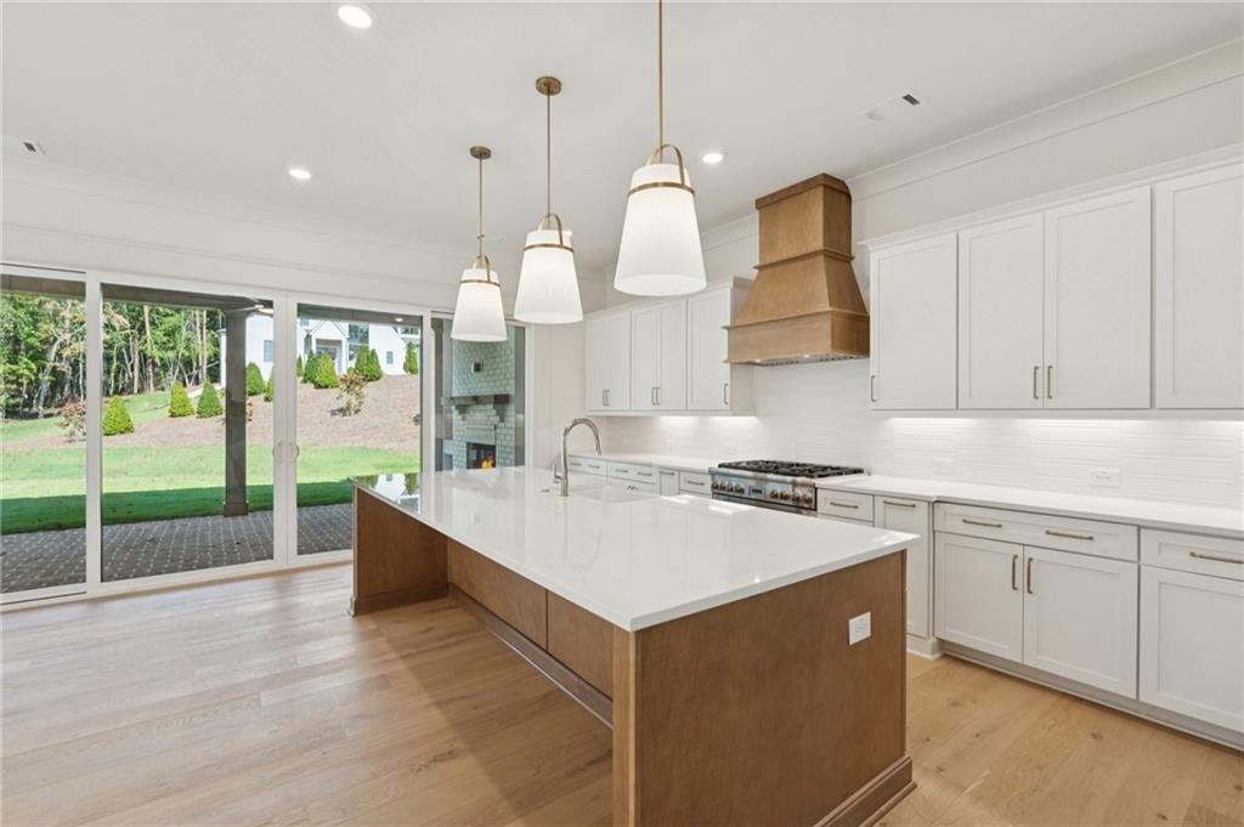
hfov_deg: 96.8
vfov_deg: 73.7
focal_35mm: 16
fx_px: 552
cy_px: 414
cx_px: 622
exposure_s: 1/50
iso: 400
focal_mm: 16
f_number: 8
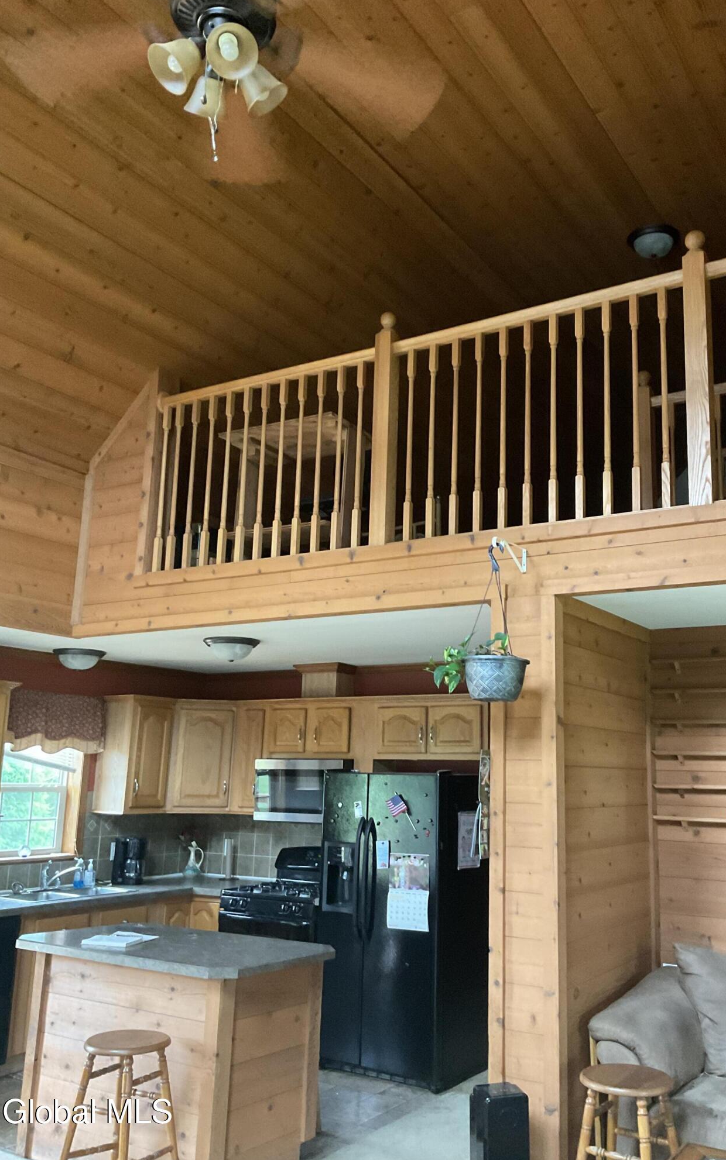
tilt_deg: +11.0
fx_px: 981
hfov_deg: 40.4
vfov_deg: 61.2
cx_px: 438
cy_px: 580
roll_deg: -1.8
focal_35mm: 31
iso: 400
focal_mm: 3
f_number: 1.8
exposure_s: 1/30
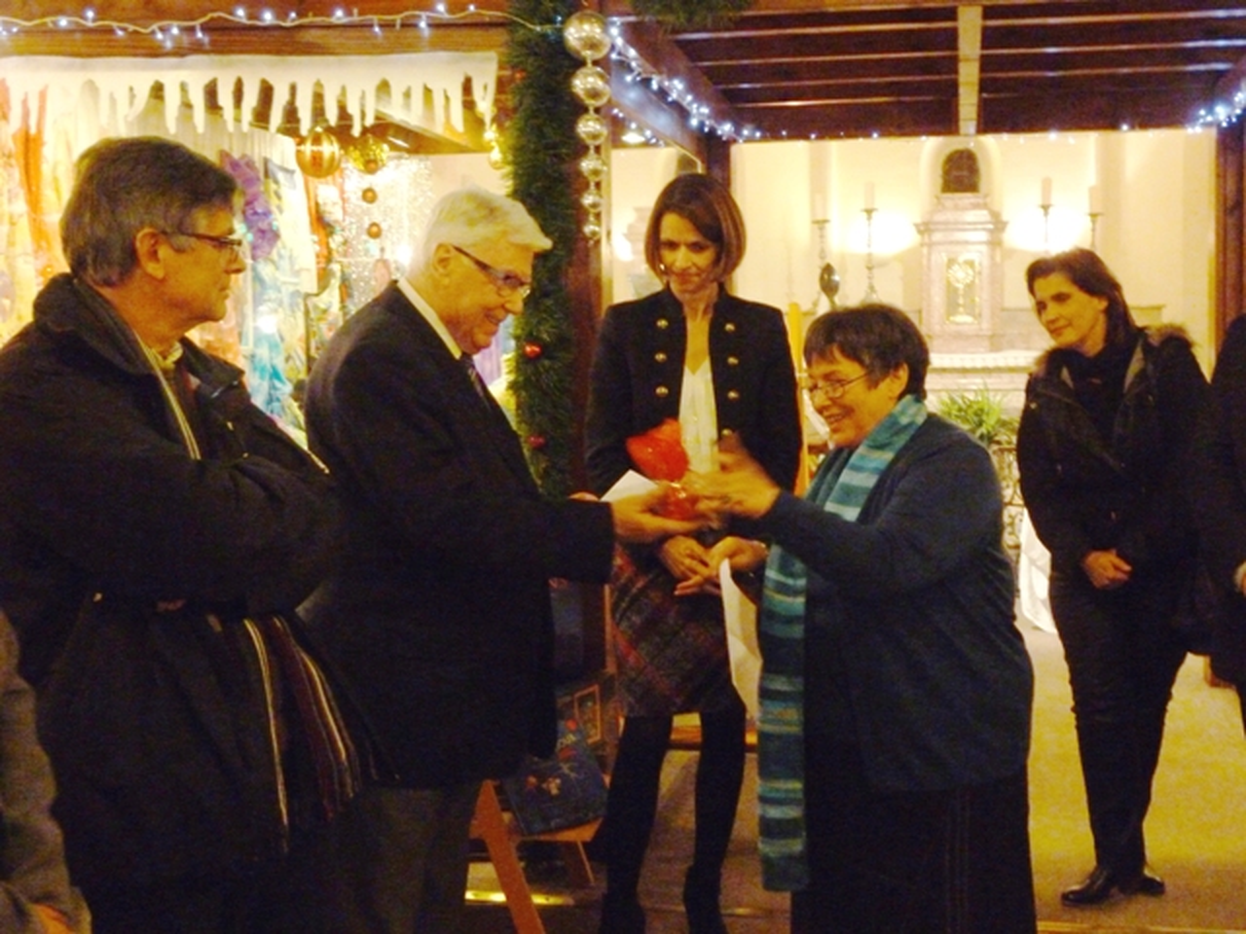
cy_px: 467
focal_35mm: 45
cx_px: 623
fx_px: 1620
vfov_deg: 32.2
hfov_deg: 42.1
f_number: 3.9
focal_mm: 8
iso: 800
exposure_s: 1/8
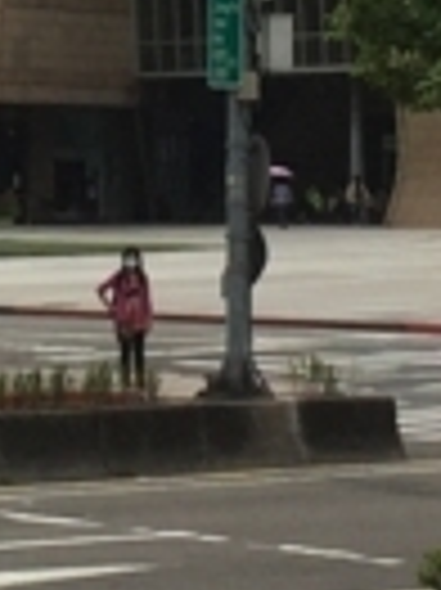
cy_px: -194
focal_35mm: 227
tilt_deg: +6.9
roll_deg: +0.5
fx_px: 3862
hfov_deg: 6.5
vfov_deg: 8.6
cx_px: 9
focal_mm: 4.15
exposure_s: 1/4405
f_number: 2.2
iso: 32
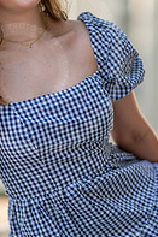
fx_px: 1279
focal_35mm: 194
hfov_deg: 7.1
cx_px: 40
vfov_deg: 10.6
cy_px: 102
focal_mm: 85
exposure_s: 1/1000
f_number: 1.2
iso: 200
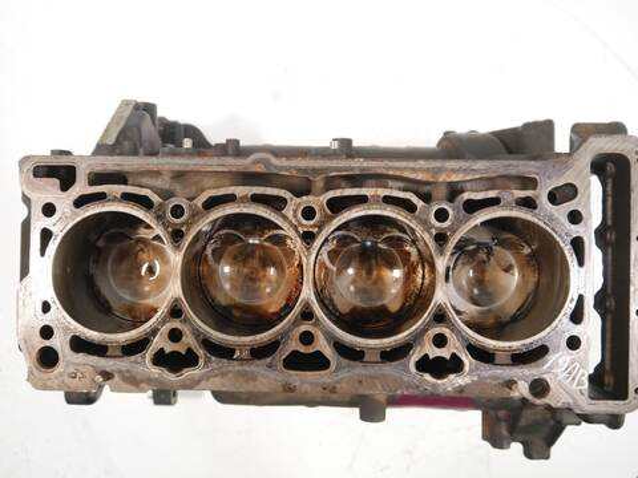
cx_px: 319
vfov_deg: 49.7
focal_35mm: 28
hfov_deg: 63.4
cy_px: 239
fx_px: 516
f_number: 3.5
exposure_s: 1/60
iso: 1250
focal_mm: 14
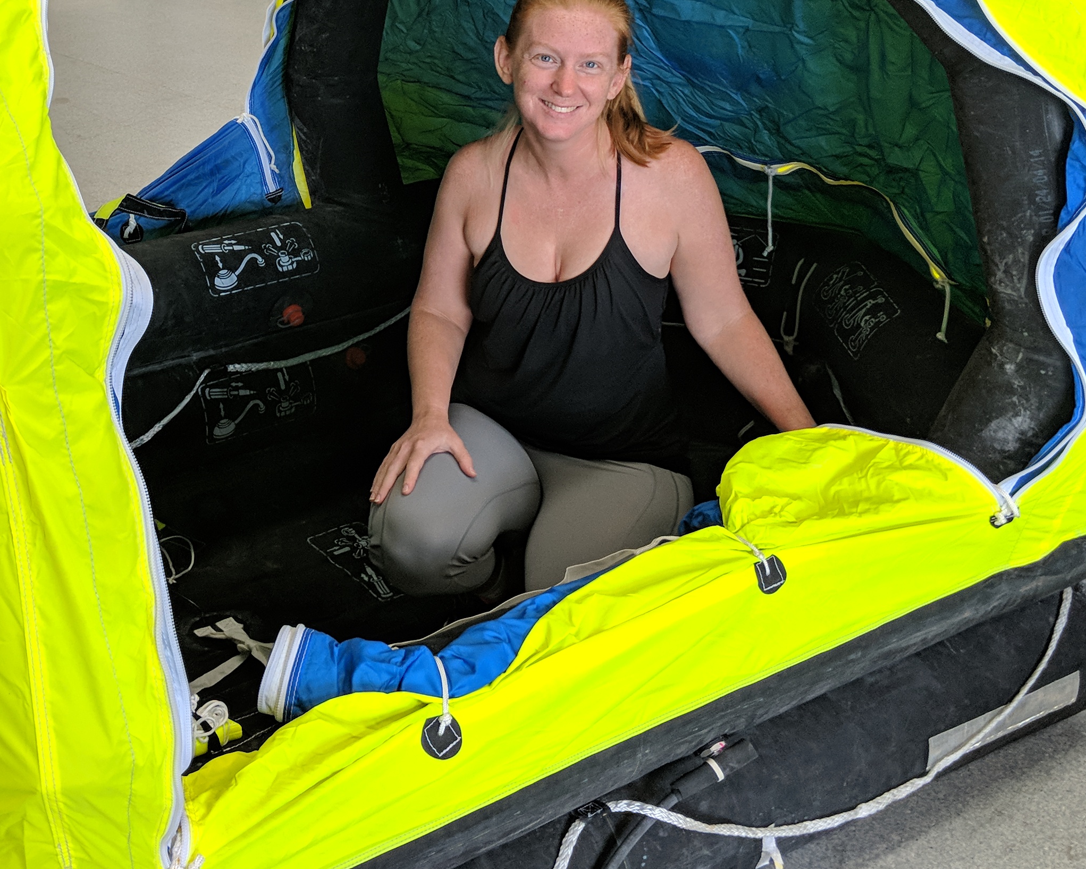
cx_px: 285
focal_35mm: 52
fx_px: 1672
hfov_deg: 35.3
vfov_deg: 28.4
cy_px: 140
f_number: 1.8
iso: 89
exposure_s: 1/120
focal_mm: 4.44
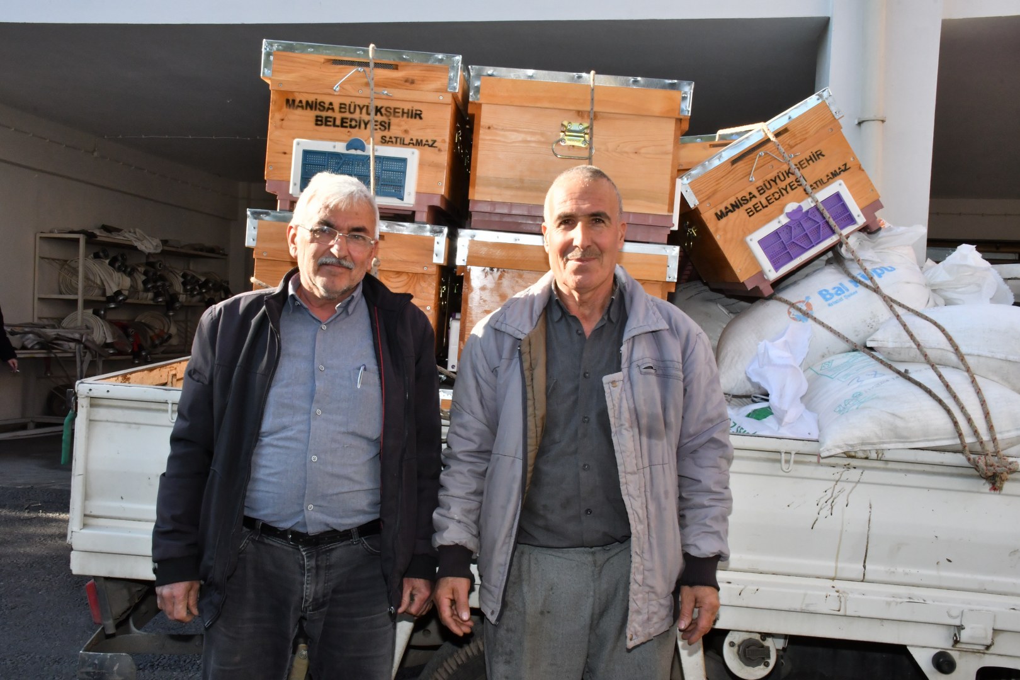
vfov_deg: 38.9
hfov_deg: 55.8
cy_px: 340
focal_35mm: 34
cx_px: 510
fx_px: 963
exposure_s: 1/200
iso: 1250
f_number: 22
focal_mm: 23
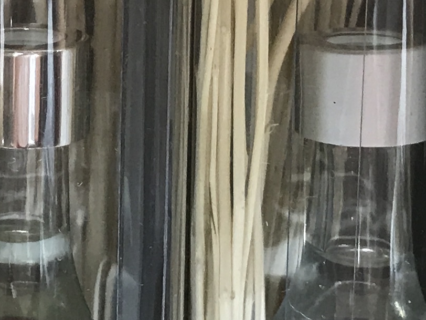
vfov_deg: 10.6
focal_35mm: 139
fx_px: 1711
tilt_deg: -9.9
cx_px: -23
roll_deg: -0.6
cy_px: 4
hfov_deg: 13.9
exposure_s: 1/33
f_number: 1.8
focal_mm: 3.99
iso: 40
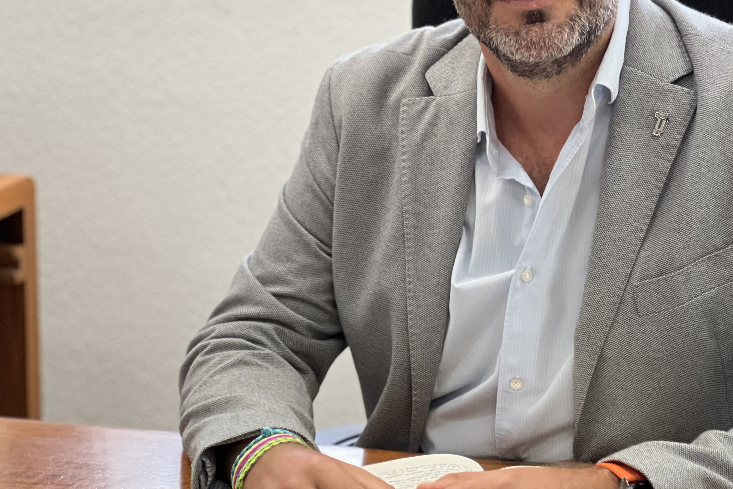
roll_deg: -0.1
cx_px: 526
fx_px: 2688
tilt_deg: -10.3
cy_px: 169
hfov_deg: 15.5
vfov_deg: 10.4
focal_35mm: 132
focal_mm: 9
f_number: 2.8
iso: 320
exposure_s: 1/25
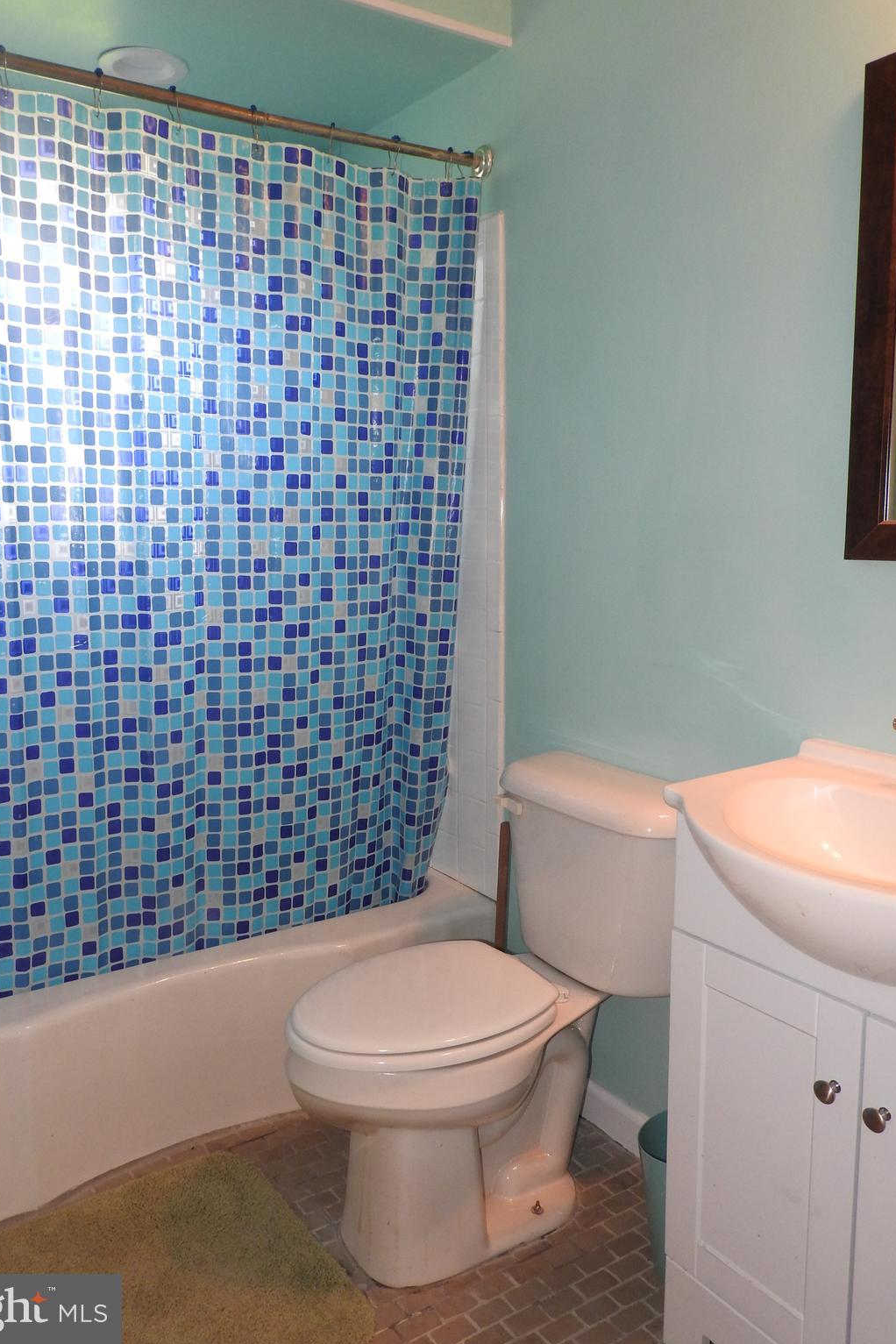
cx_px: 407
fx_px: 933
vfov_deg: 71.5
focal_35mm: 25
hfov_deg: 51.2
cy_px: 672
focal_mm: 4.3
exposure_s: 1/30
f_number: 3.3
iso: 200
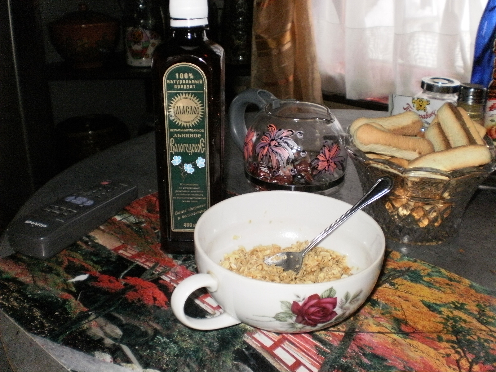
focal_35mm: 38
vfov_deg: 37.7
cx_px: 248
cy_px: 186
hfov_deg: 49.0
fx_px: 544
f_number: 3.1
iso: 400
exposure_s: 1/250
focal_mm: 6.3
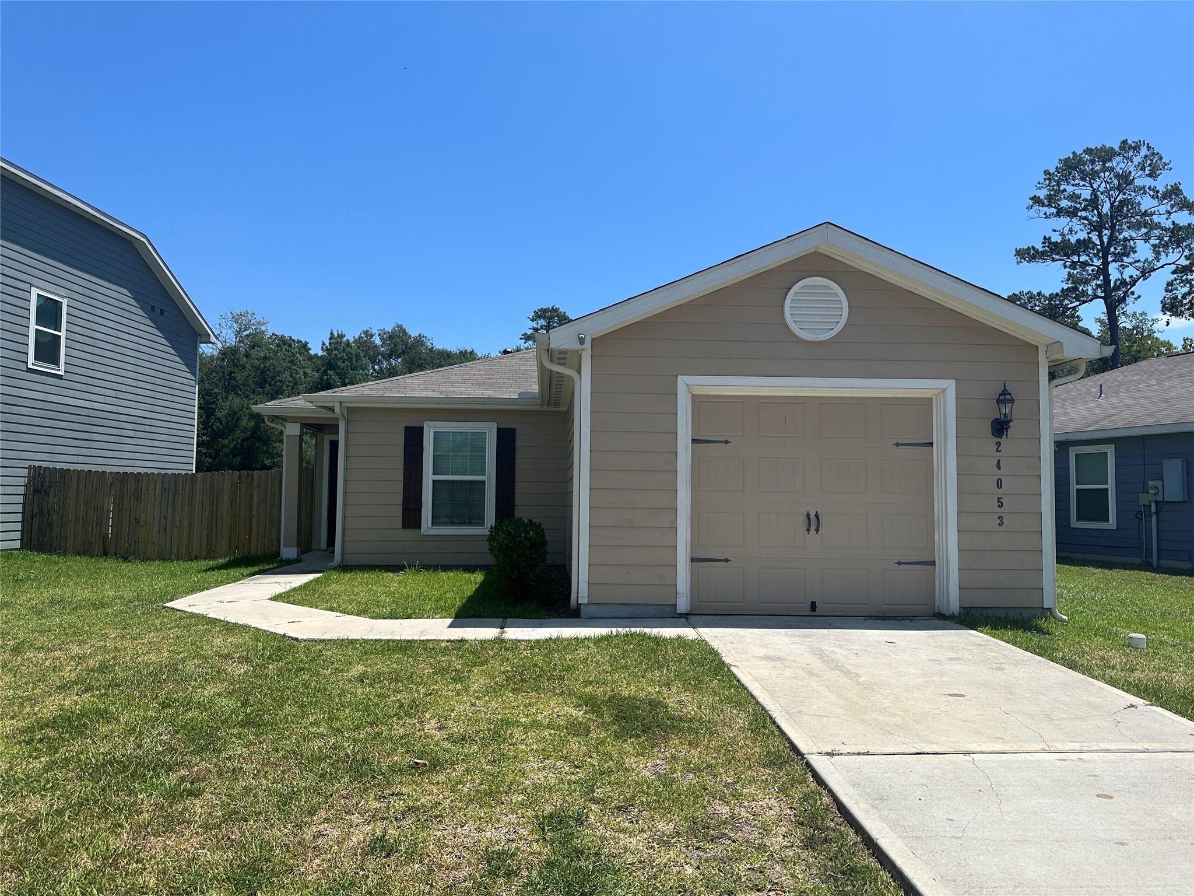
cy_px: 448
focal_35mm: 24
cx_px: 597
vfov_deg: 56.8
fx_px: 828
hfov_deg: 71.6
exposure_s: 1/5525
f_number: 1.78
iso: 80
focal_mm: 6.86
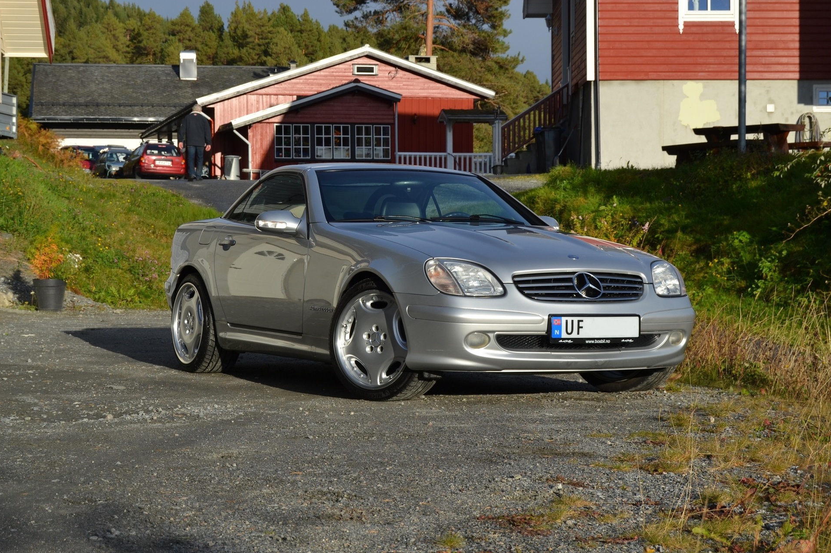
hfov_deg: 24.3
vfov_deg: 16.4
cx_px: 417
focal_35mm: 84
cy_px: 279
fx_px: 1927
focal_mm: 55
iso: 100
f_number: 8
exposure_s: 1/250
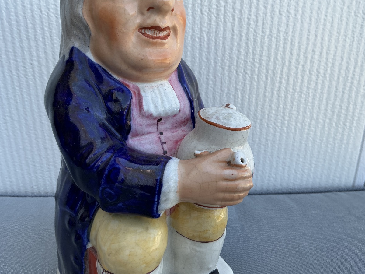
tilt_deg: -20.3
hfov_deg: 63.4
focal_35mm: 28
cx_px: 182
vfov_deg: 49.7
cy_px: 137
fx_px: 295
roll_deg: -0.3
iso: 20
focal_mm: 3
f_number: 1.8
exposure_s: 1/220
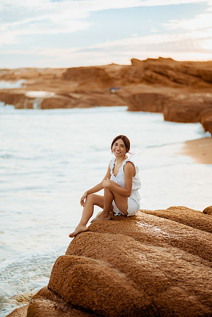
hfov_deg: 23.4
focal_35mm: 58
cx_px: 106
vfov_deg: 34.5
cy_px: 158
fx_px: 512
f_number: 1.4
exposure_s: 1/2500
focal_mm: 58
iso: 80
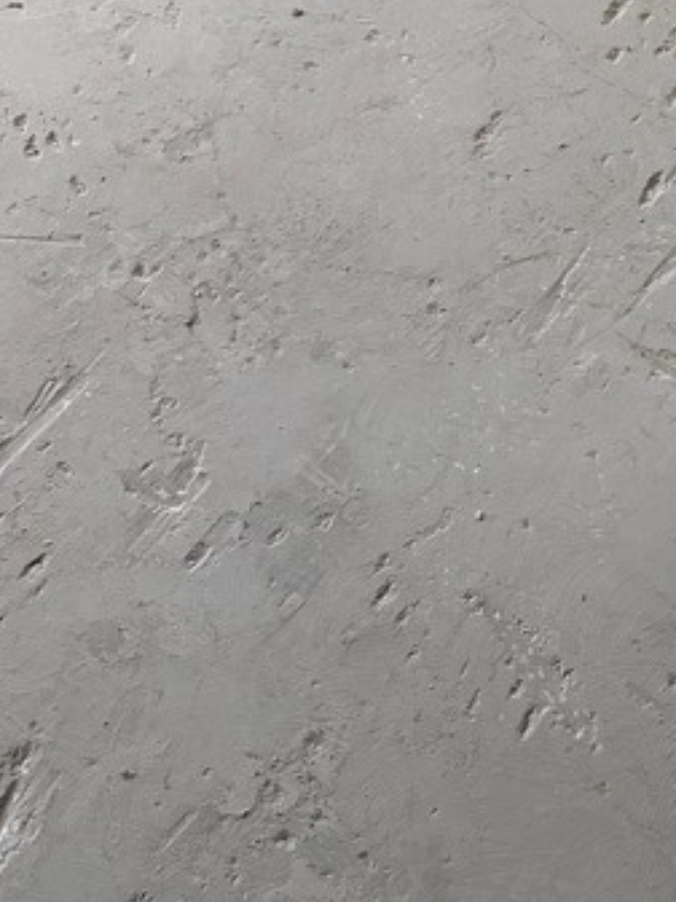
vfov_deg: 37.5
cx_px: 677
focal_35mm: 50
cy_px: 260
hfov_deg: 27.4
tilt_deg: -58.5
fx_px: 1302
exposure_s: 1/60
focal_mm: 6.86
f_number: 1.78
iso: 640
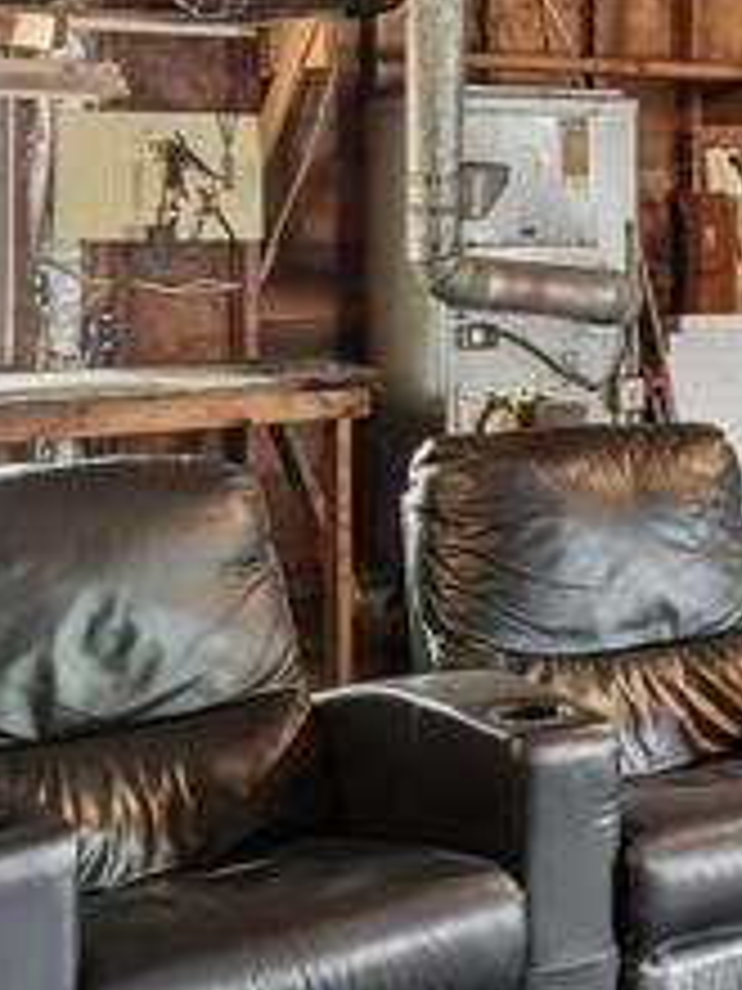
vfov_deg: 28.5
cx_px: 890
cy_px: 225
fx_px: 1915
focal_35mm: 67
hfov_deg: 20.5
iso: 400
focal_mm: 10
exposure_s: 1/3.33
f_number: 8
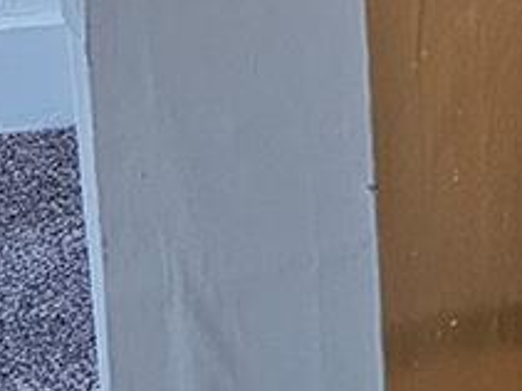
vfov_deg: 8.4
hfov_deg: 9.2
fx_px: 2366
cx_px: 1705
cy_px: -629
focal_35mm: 157
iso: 320
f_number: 1.7
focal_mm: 6.3
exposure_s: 1/120
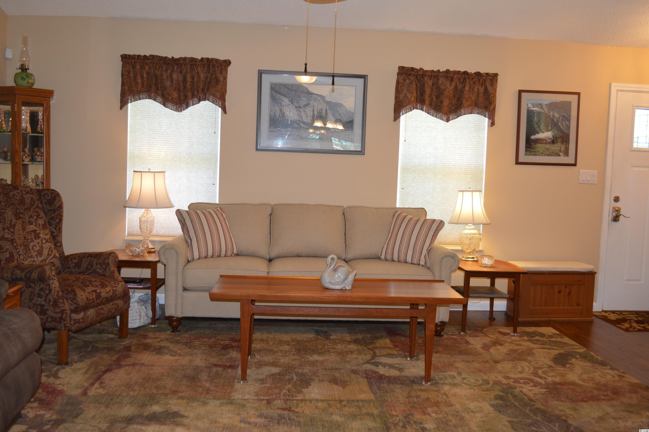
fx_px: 594
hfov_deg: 57.3
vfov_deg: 39.9
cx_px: 324
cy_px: 216
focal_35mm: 33
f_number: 4
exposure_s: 1/60
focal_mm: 22
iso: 720
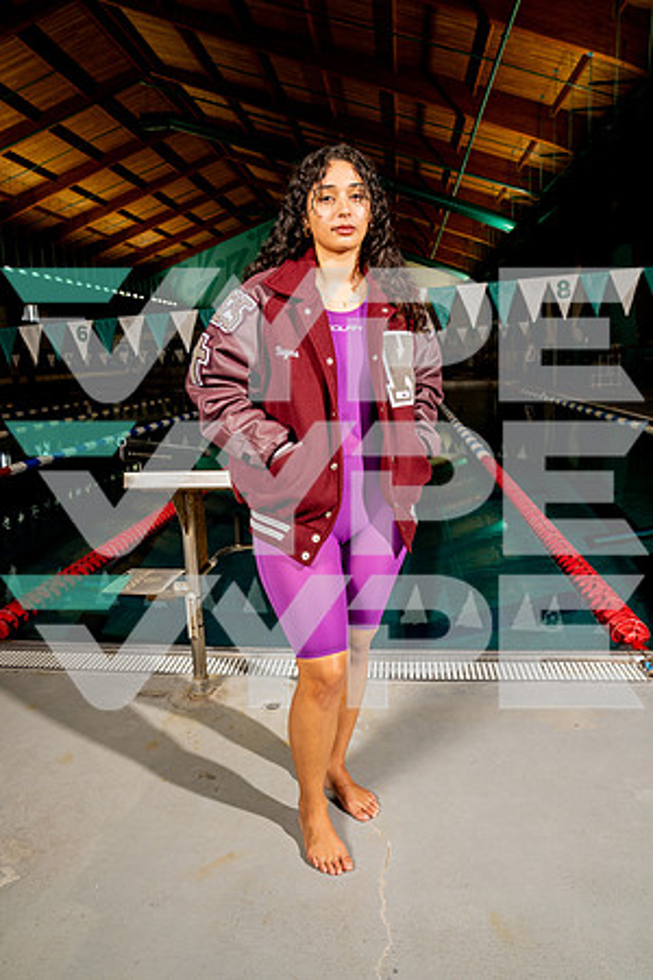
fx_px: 653
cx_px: 326
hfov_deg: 53.1
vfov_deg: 73.7
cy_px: 490
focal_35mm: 24
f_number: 7.1
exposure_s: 1/125
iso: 400
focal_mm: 24
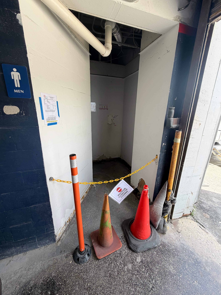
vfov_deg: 102.1
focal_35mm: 14
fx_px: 119
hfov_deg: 85.7
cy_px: 148
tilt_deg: -16.1
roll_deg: -1.2
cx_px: 110
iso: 40
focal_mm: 2.22
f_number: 2.2
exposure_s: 1/184
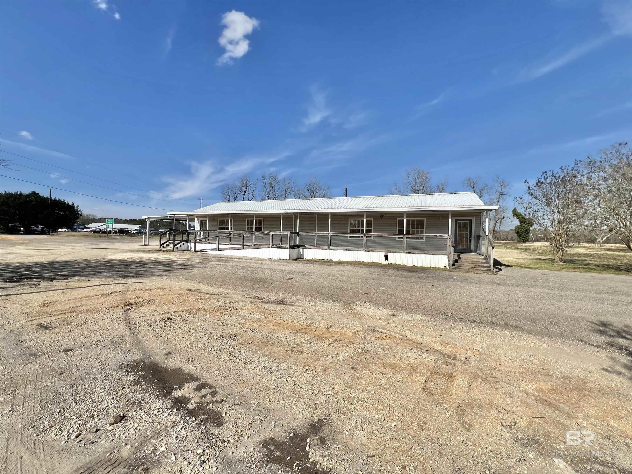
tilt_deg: -1.3
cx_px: 316
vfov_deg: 89.9
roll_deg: -1.7
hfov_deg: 106.2
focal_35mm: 13
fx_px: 237
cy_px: 237
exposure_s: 1/3650
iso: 32
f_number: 1.8
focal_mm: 1.57
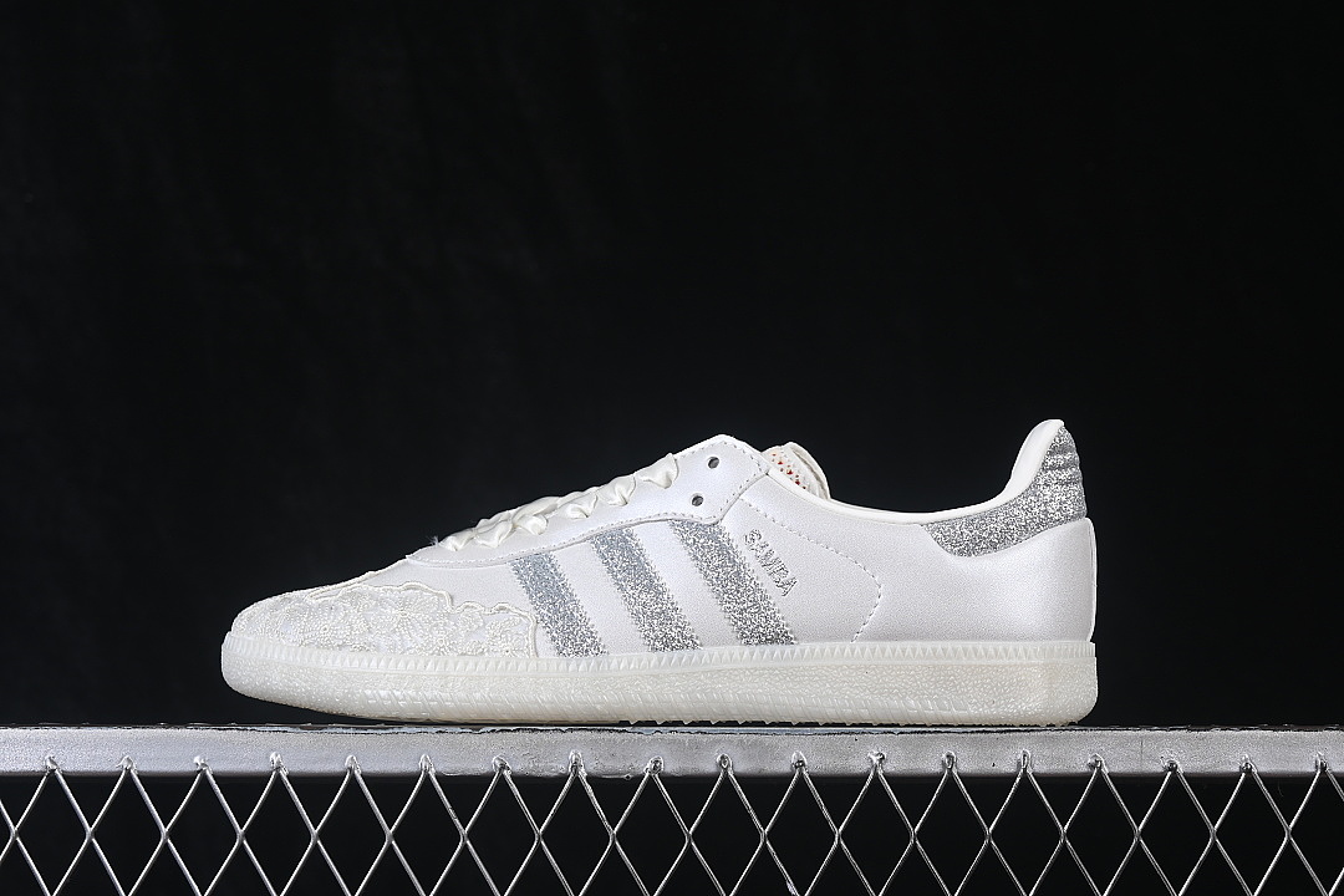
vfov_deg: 18.2
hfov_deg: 27.0
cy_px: 448
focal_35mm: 75
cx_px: 672
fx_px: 2800
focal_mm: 50
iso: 160
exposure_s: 1/80
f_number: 8
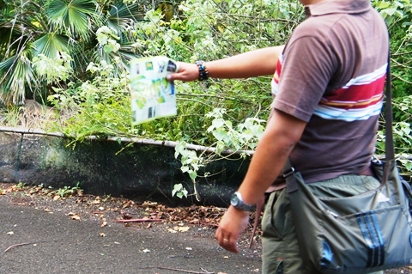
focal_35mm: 80
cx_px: 82
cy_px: 103
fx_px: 915
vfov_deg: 17.0
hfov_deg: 25.0
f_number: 4
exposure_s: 1/160
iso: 500
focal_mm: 32
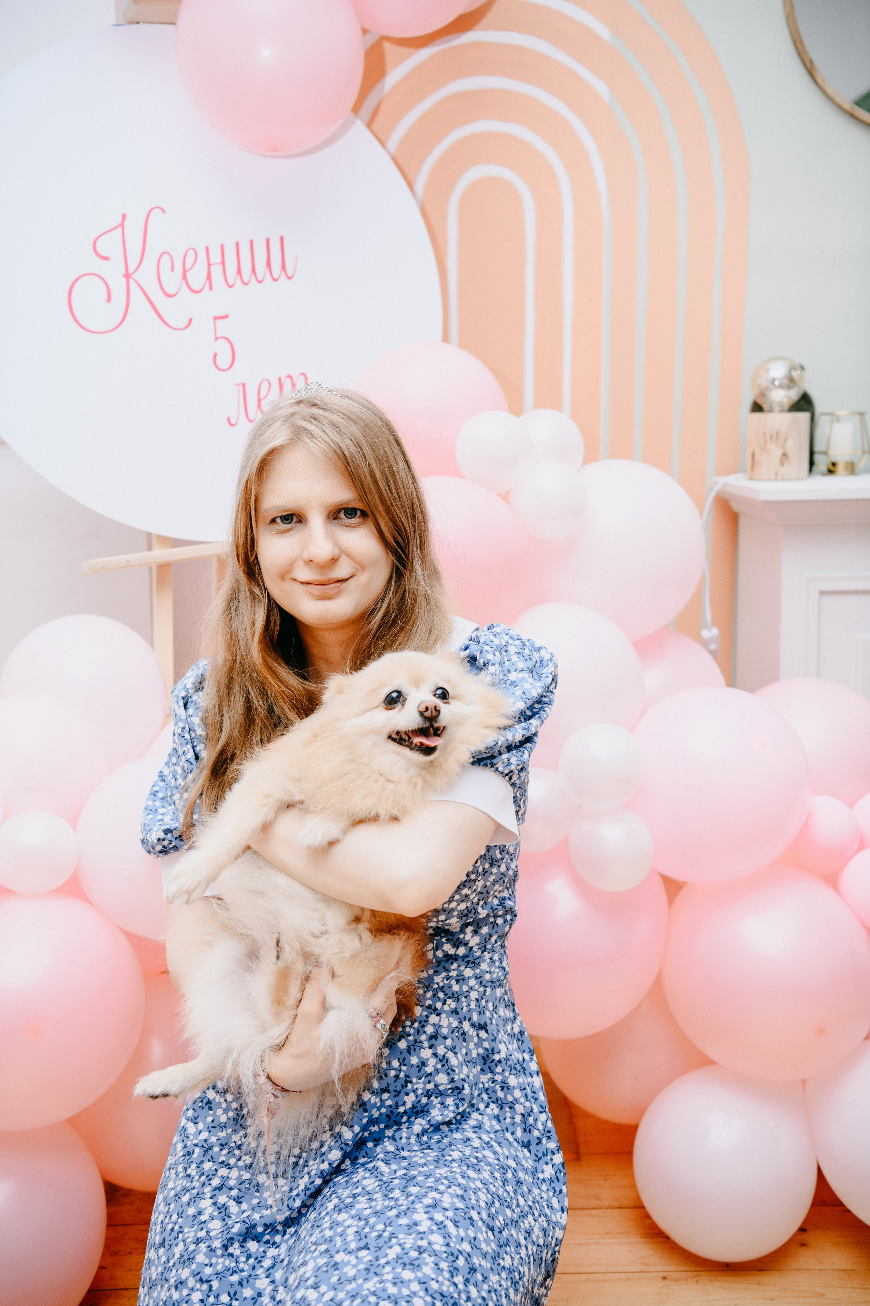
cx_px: 435
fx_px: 1522
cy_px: 653
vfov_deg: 46.4
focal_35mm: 42
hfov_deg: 31.9
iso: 200
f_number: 3.5
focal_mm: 42
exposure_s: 1/160
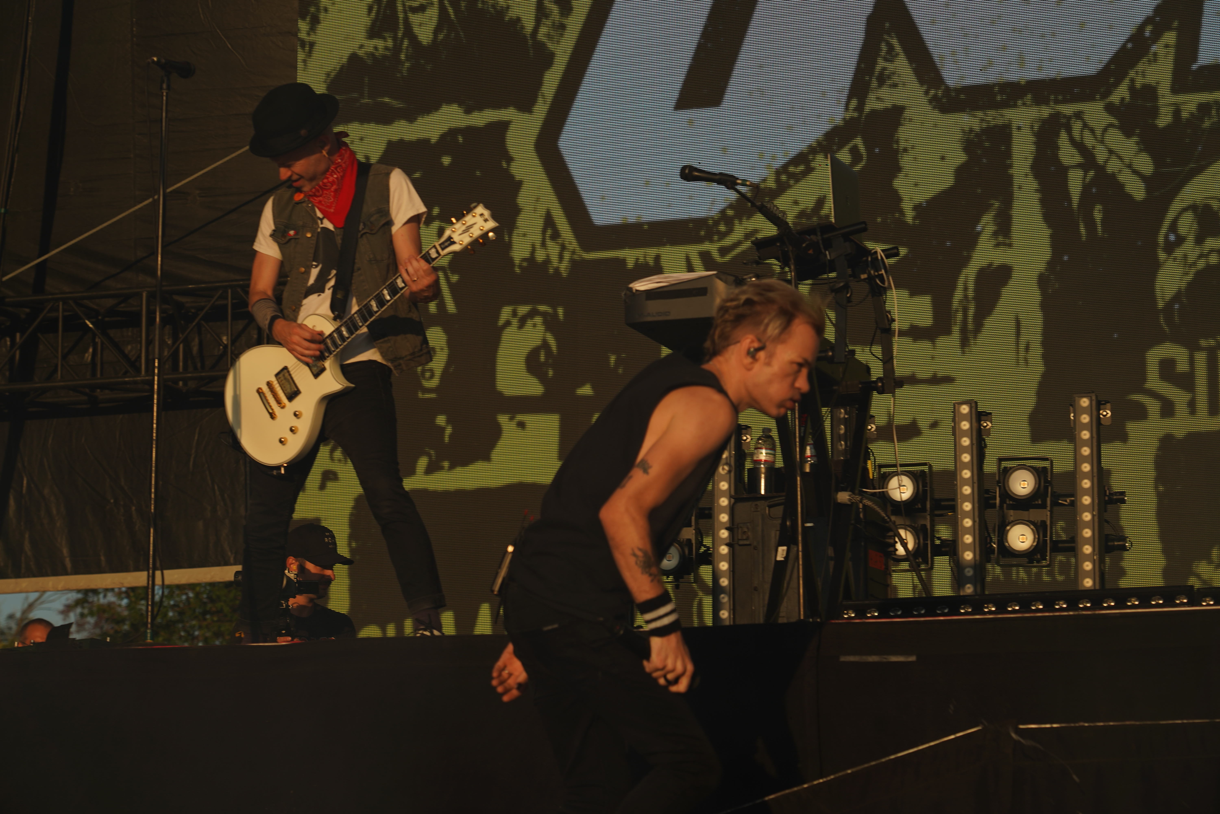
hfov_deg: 19.5
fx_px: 3558
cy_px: 407
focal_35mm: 105
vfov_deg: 13.0
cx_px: 610
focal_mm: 105
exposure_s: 1/400
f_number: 6.3
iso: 100
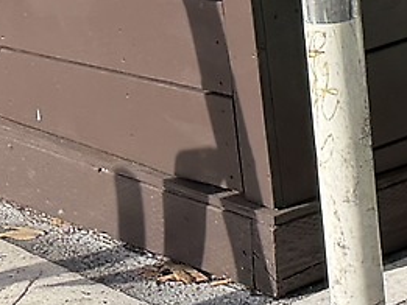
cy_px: -179
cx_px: 1411
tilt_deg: -8.9
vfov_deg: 7.9
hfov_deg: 8.2
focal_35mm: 184
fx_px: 2164
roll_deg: +2.5
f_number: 1.78
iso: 80
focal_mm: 6.76
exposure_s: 1/3425
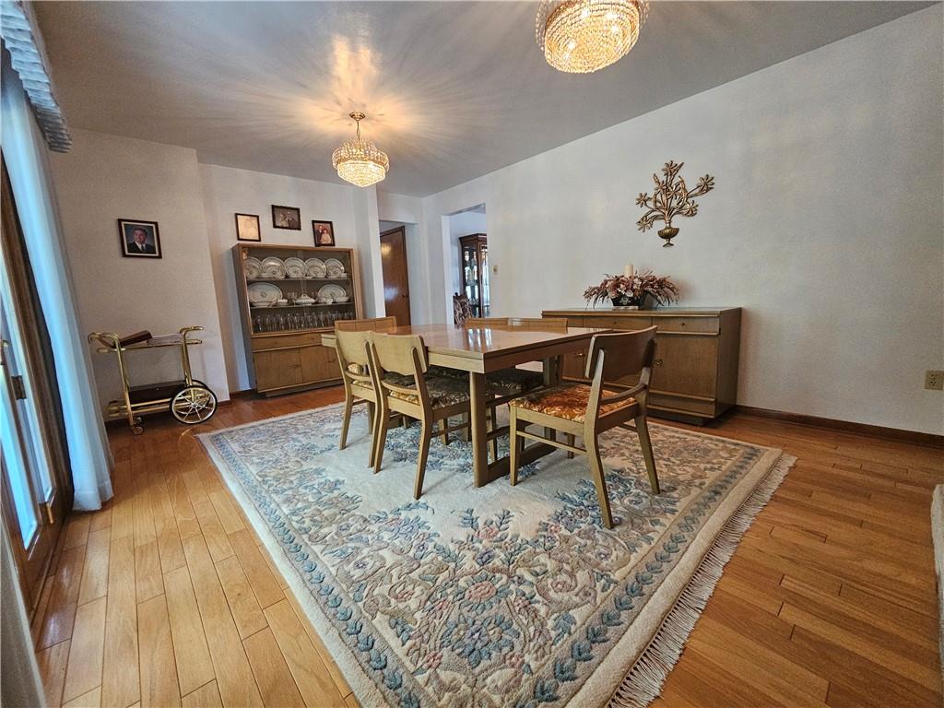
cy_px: 354
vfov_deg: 89.9
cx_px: 472
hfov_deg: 106.2
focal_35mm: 13
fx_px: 355
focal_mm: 2.2
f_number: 2.2
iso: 400
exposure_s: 1/60
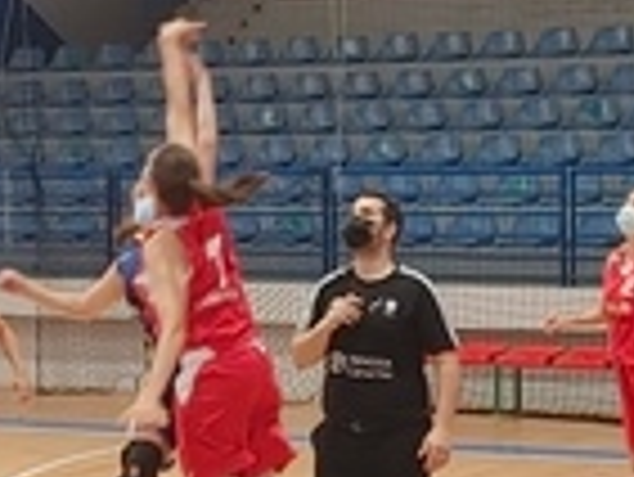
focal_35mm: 148
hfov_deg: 13.3
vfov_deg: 10.0
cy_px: 245
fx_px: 2713
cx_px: 319
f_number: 1.8
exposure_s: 1/100
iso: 100
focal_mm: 4.81
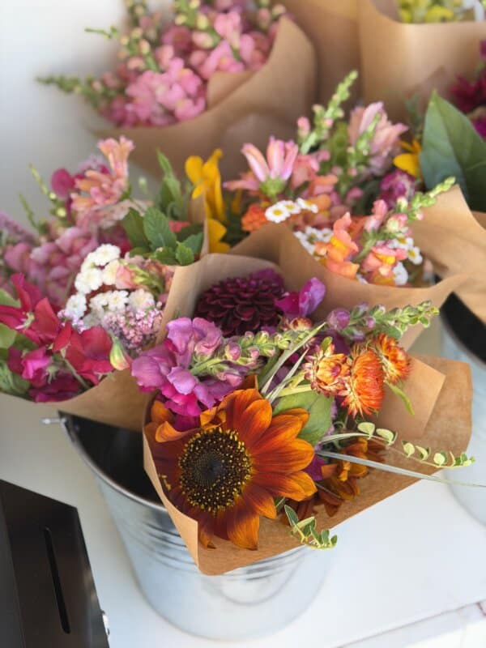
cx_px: 243
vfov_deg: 39.7
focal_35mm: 48
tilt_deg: -41.9
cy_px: 324
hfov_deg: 30.3
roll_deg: +3.2
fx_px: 899
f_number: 1.78
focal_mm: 6.76
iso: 64
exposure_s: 1/153
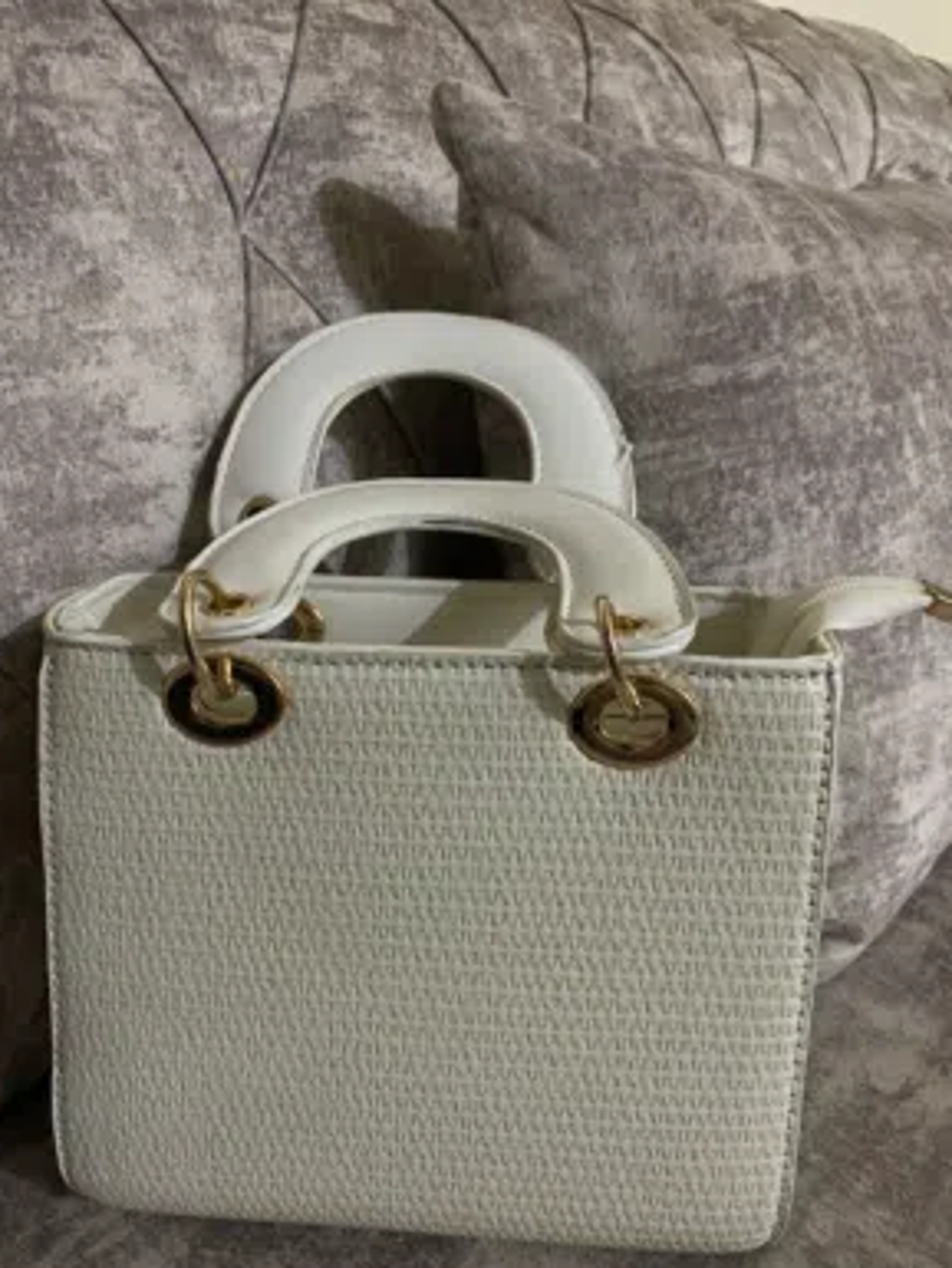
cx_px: 471
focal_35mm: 27
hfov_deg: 51.4
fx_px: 990
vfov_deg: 65.3
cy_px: 655
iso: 640
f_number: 1.8
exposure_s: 1/25
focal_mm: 4.25
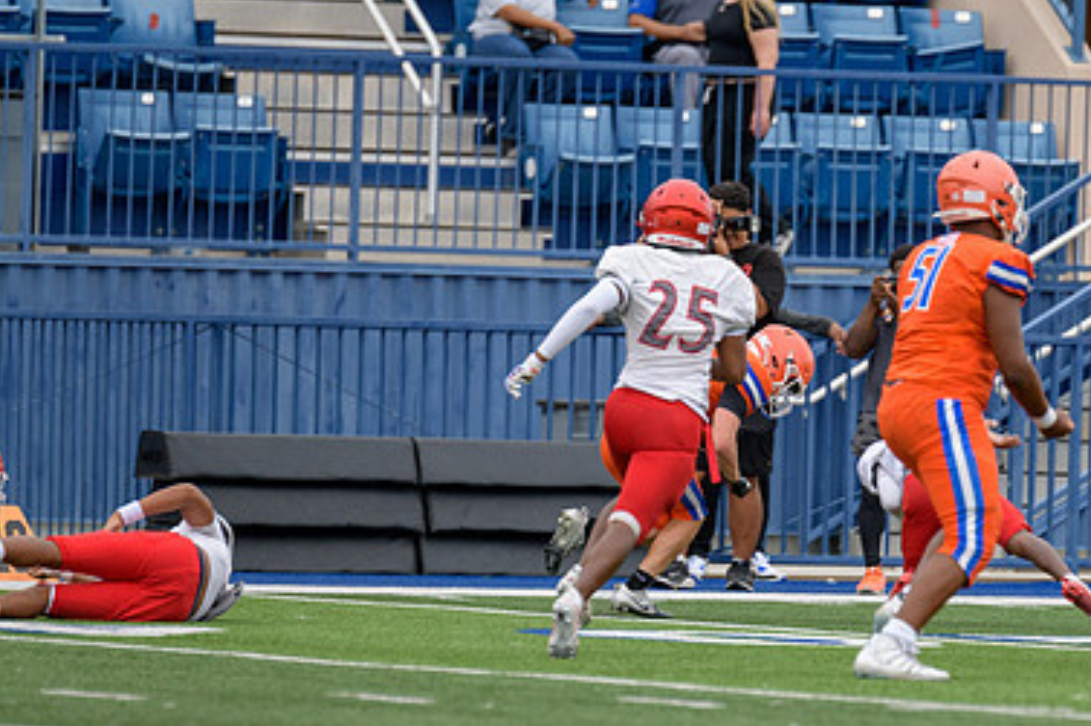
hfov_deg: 4.5
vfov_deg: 3.0
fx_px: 13994
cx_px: 790
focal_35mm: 462
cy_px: 438
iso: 800
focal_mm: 300
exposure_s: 1/1000
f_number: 3.5
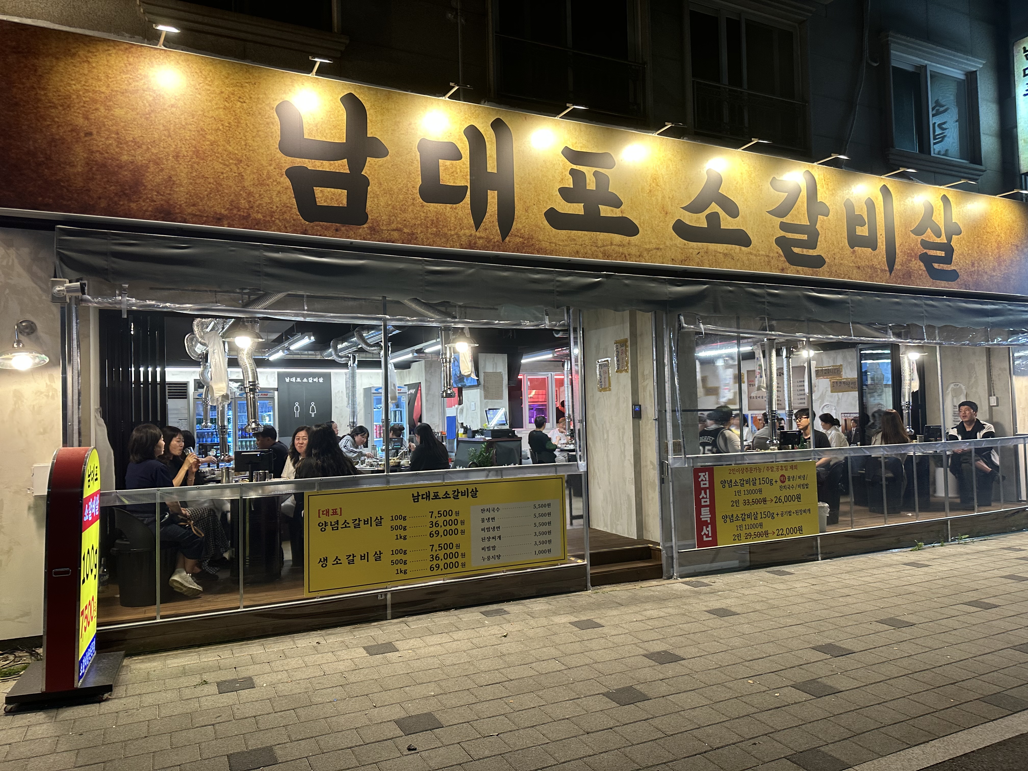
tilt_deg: +0.3
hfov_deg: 71.6
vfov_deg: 56.8
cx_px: 514
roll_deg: +4.2
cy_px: 386
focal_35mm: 24
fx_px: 713
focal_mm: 6.86
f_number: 1.78
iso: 160
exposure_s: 1/60
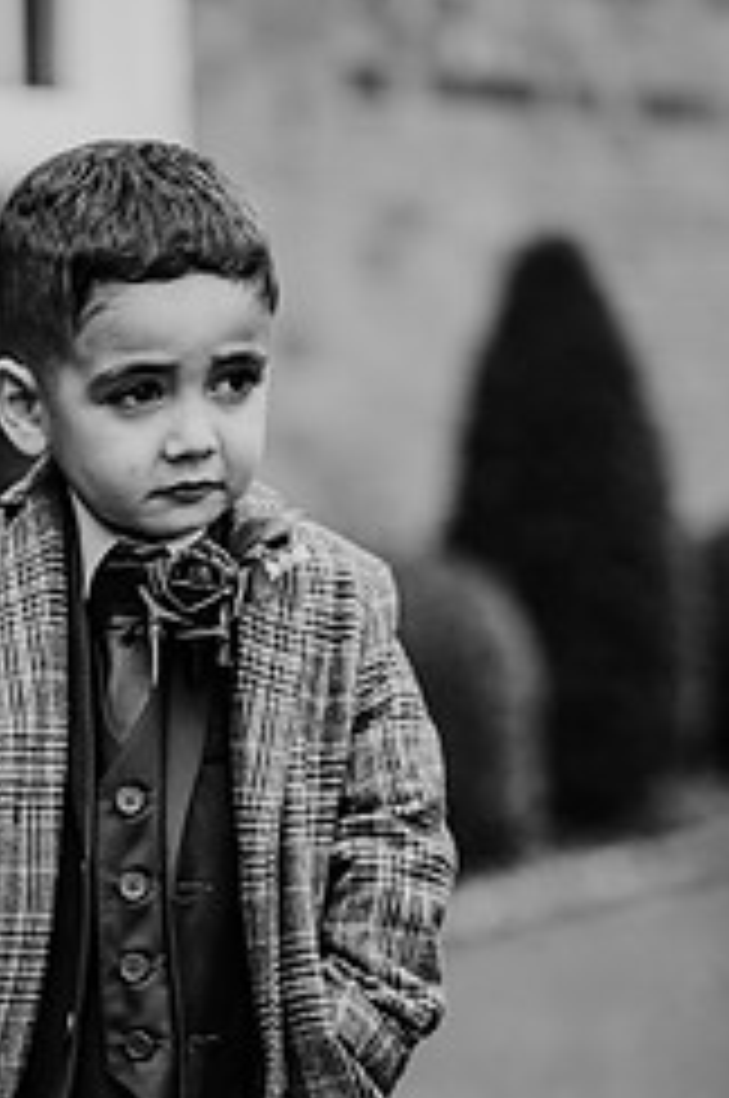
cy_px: 994
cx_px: 155
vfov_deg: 13.0
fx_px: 4782
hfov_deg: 8.7
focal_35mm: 157
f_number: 1.8
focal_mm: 85
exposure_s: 1/320
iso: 100
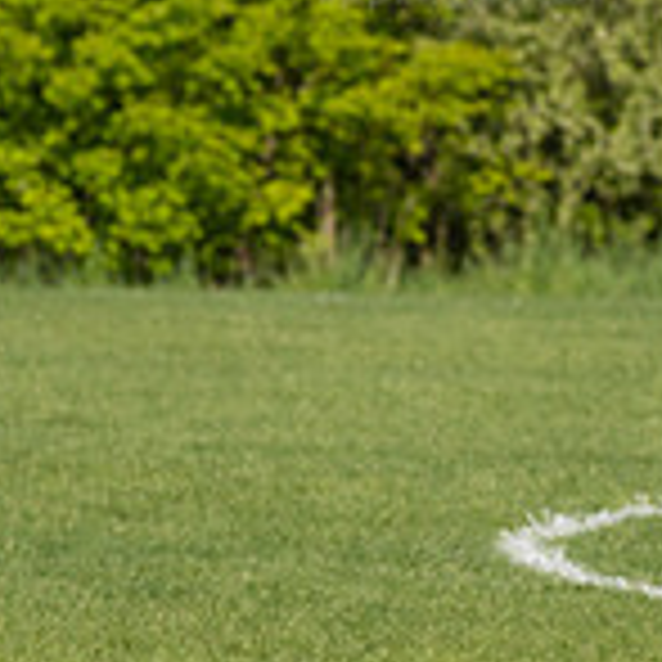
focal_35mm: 727
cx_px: 1094
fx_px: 15730
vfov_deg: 2.4
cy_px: 468
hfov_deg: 2.4
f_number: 5.6
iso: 250
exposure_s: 1/1600
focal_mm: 145
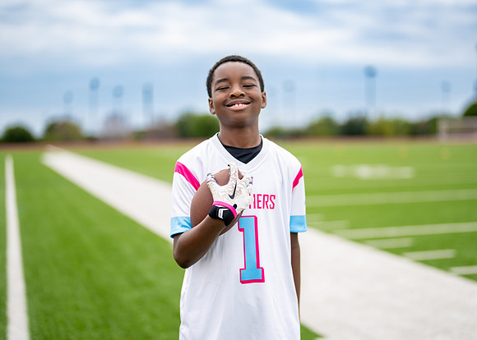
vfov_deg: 24.1
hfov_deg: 33.2
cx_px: 253
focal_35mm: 59
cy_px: 172
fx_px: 799
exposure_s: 1/6400
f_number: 1.2
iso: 100
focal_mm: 50
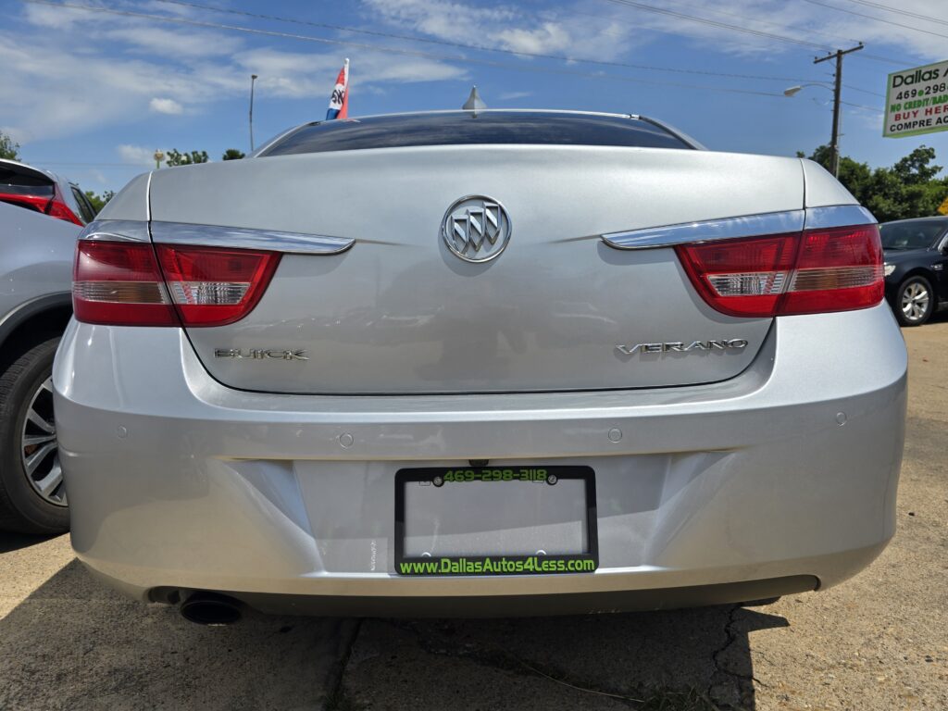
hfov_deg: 73.9
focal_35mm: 23
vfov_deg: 58.9
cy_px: 356
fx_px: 630
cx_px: 474
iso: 12
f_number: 1.7
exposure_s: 1/1550
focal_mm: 6.3
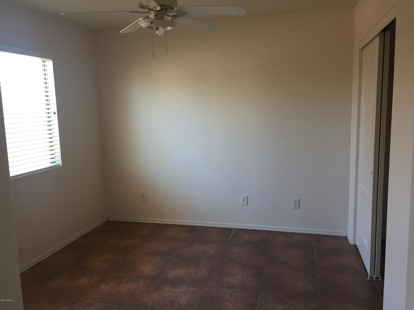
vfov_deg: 48.2
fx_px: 347
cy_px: 155
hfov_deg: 61.7
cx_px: 207
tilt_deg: -9.1
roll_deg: +0.0
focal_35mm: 29
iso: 80
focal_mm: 4.15
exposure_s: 1/30
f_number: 2.2
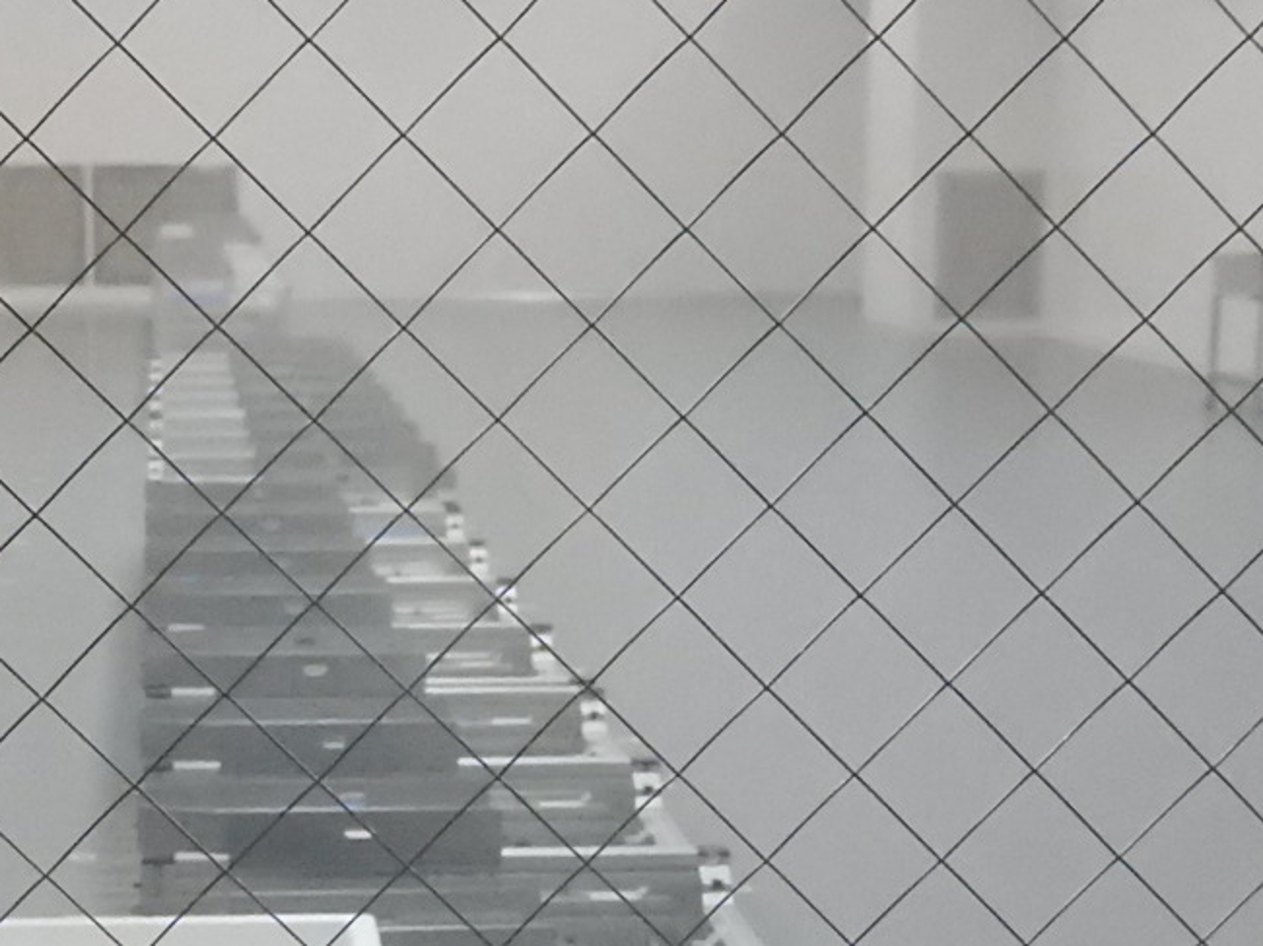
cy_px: 1078
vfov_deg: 14.3
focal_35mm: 101
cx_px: 394
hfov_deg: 19.4
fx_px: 3684
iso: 1600
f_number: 4.2
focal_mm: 7.3
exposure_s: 1/200
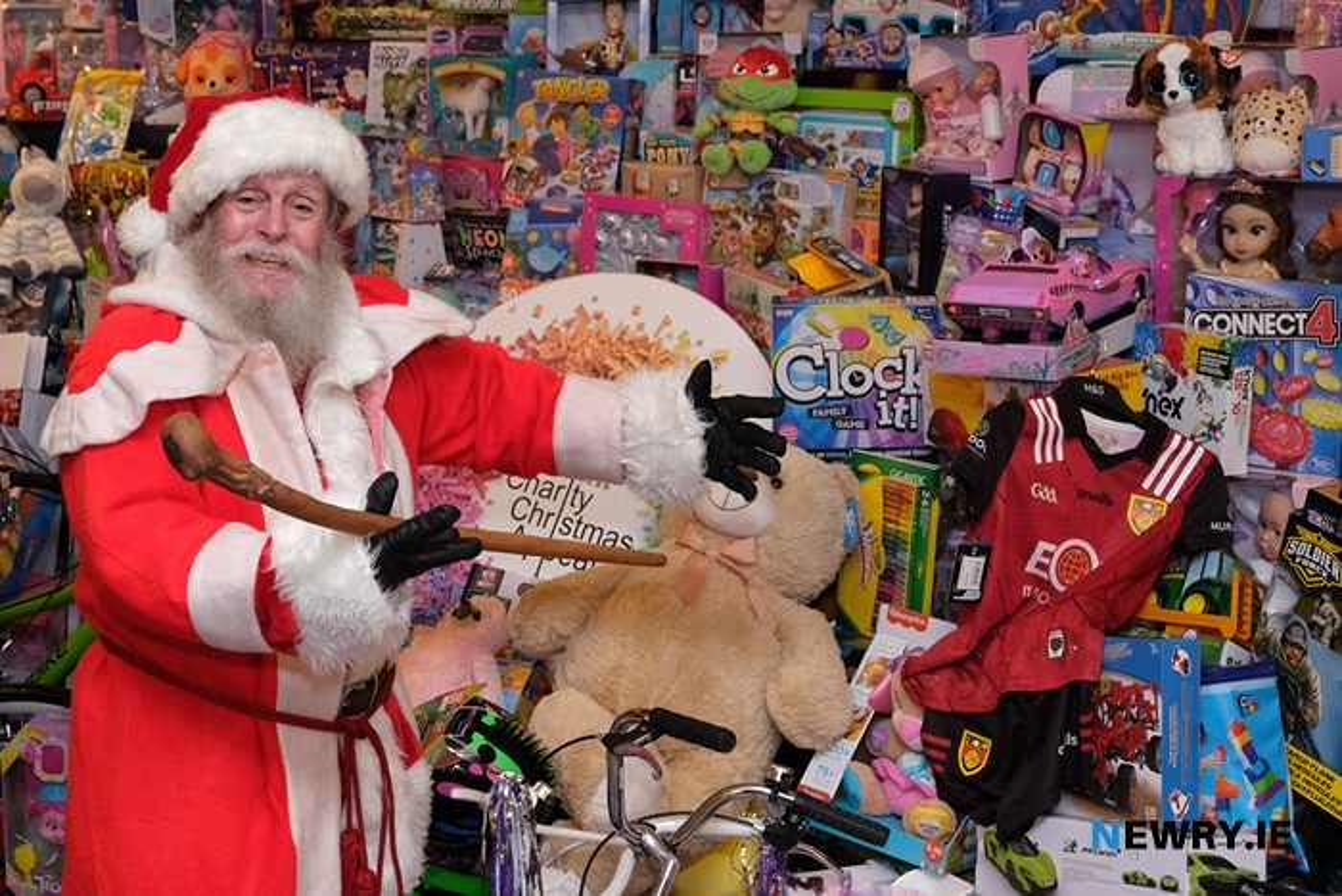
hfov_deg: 38.9
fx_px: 1901
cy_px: 448
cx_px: 671
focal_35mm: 51
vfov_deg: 26.5
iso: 1600
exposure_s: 1/60
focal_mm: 34.3
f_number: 4
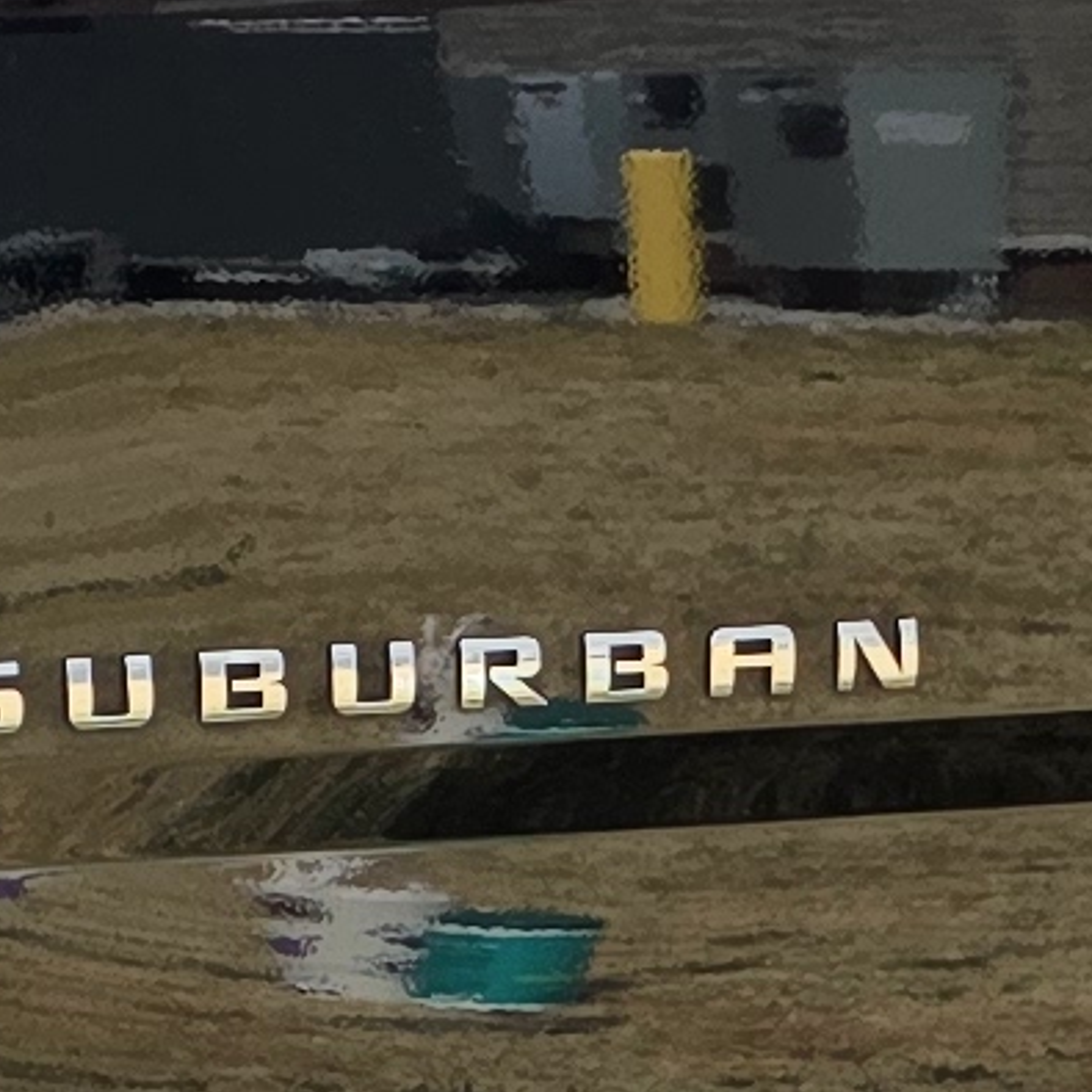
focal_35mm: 206
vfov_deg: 8.3
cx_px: 932
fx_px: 7352
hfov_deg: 8.5
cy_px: 1703
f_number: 1.7
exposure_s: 1/3291
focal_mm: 6.3
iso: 80
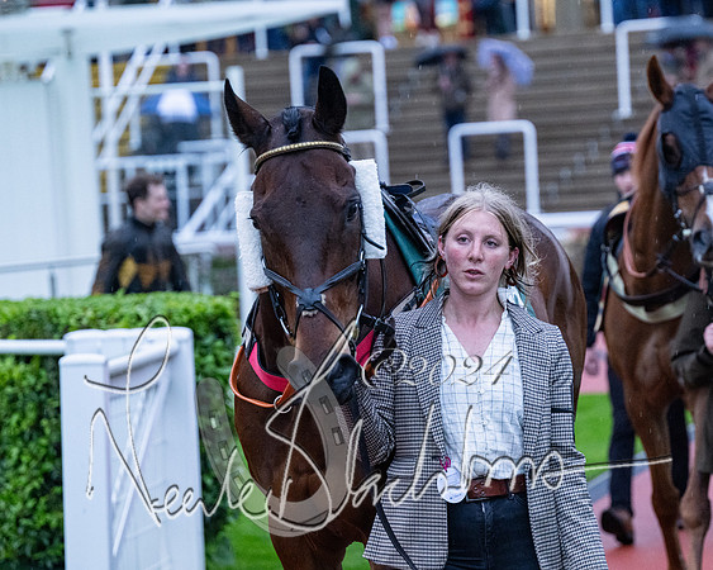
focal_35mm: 173
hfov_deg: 11.1
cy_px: 253
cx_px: 489
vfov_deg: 8.9
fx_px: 3650
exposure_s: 1/500
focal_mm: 130
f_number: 4
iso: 3200
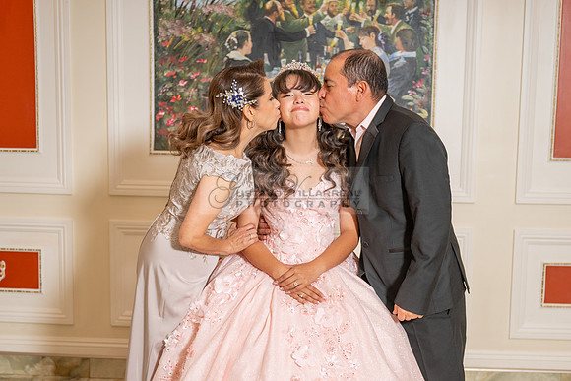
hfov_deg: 35.1
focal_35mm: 57
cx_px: 290
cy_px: 234
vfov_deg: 23.8
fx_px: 902
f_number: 2.8
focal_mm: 45
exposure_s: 1/200
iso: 320
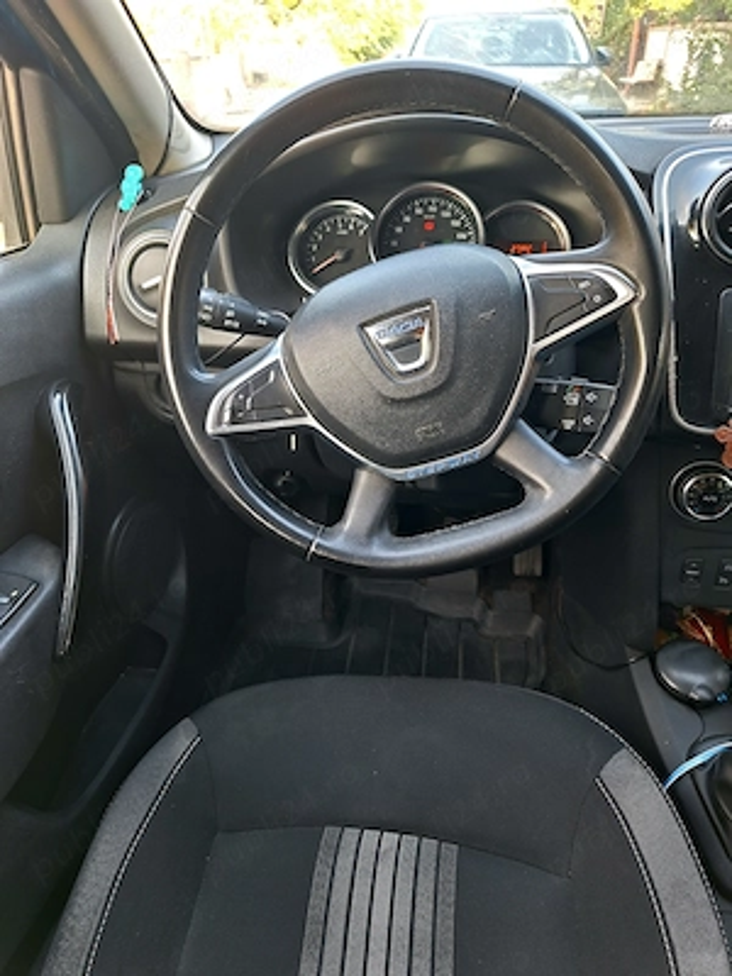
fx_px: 648
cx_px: 366
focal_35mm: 23
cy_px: 488
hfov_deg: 58.9
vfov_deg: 73.9
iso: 80
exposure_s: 1/50
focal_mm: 5.54
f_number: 1.8
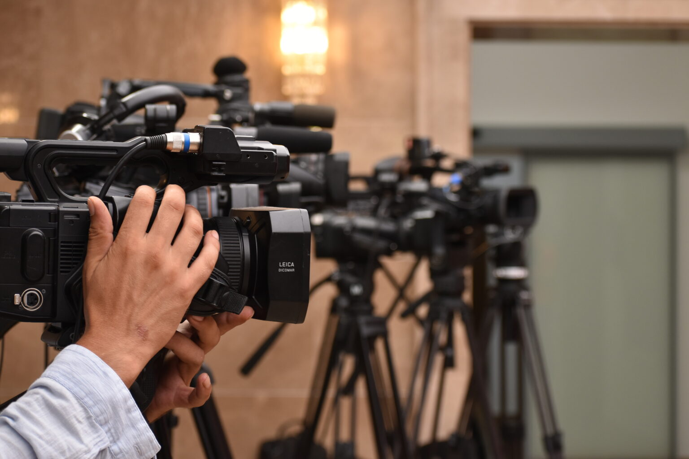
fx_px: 2009
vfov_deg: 13.0
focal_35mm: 105
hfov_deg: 19.5
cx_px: 344
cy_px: 230
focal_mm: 70
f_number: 5
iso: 400
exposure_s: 1/100
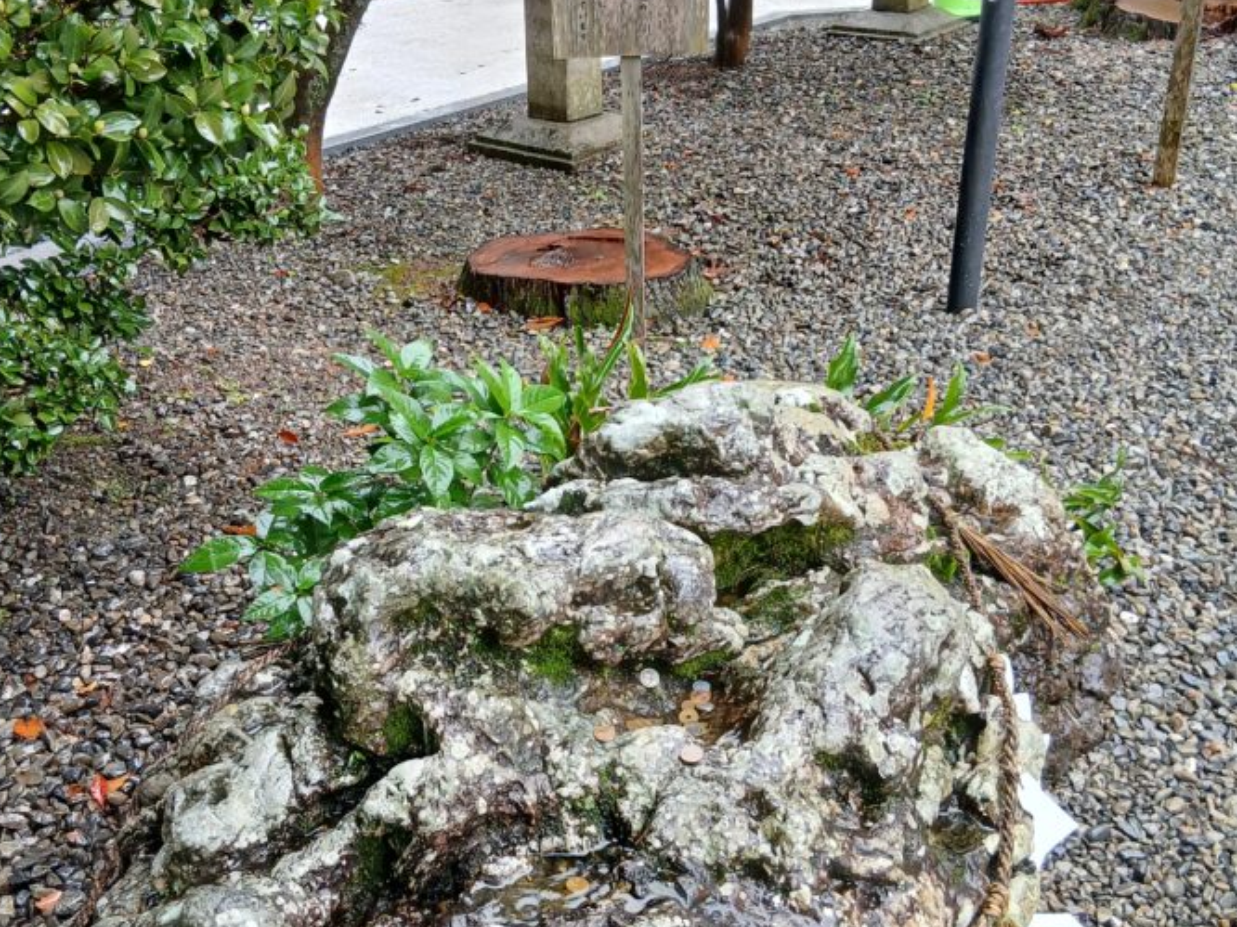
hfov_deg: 46.7
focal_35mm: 40
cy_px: 555
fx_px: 1429
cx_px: 535
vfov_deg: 35.8
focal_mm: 3.86
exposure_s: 1/60
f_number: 1.8
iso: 80
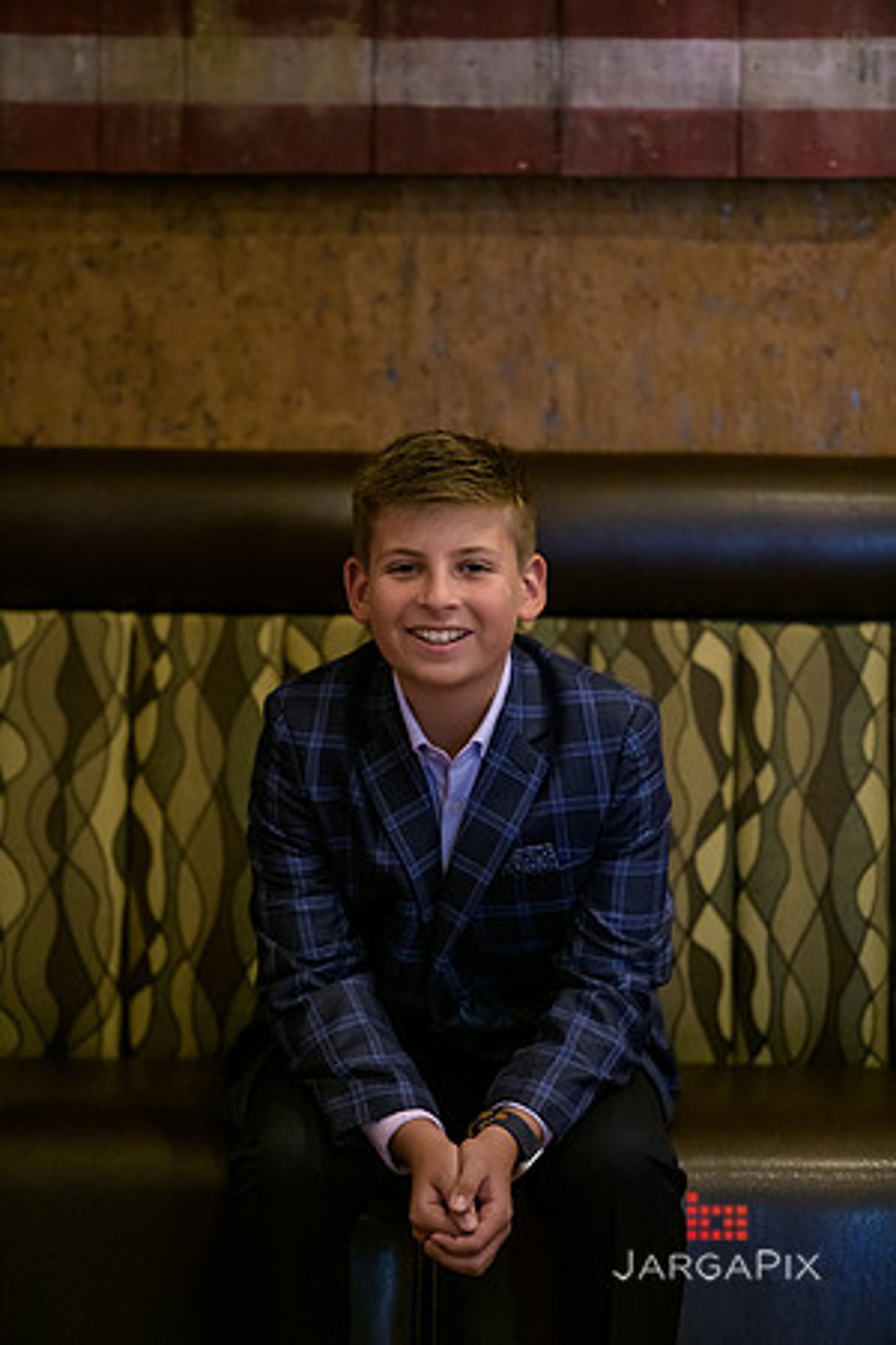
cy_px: 672
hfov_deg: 7.6
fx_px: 6719
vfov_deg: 11.4
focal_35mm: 180
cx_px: 448
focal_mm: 180
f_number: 3.2
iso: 1600
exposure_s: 1/125
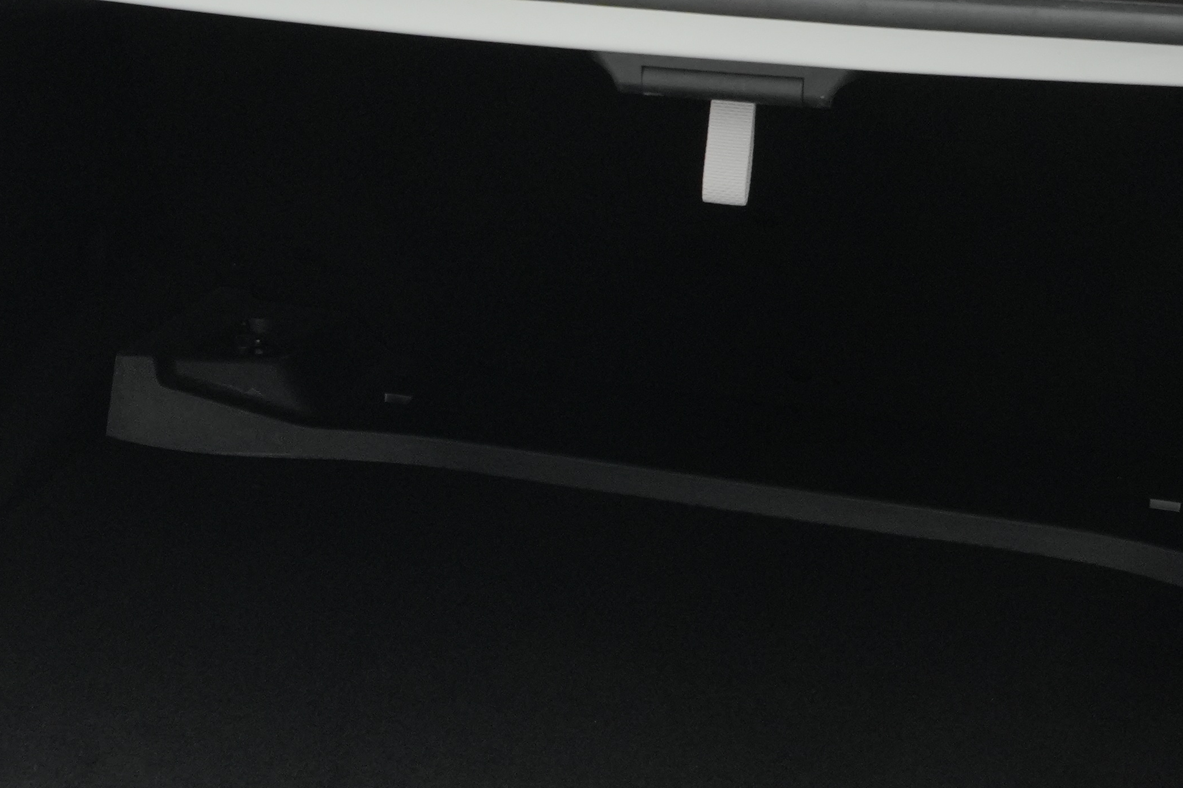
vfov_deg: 15.3
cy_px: 539
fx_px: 2924
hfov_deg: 22.8
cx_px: 407
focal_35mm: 89
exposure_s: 1/80
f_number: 7.1
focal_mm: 20
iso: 800
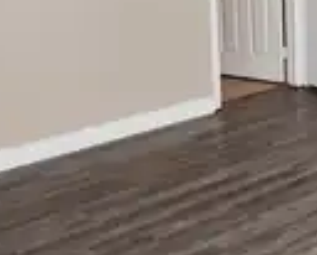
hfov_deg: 25.4
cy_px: -12
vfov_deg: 21.0
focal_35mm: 70
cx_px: 337
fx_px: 658
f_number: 1.8
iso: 160
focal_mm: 6.4
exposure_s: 1/180
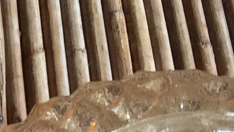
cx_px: -16
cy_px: 323
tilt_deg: -61.7
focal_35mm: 171
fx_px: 1061
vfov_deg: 6.7
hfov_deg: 12.4
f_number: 2.4
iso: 125
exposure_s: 1/25
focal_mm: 3.3
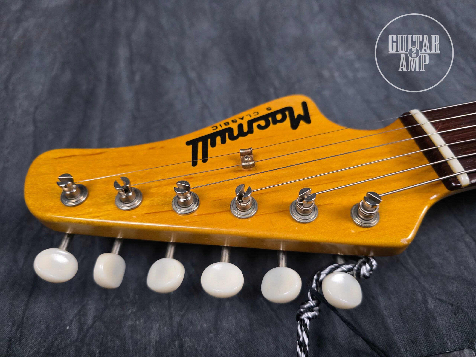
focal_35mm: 23
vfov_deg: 58.9
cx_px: 238
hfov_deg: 73.9
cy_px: 178
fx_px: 316
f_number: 1.7
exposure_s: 1/60
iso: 800
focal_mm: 6.3
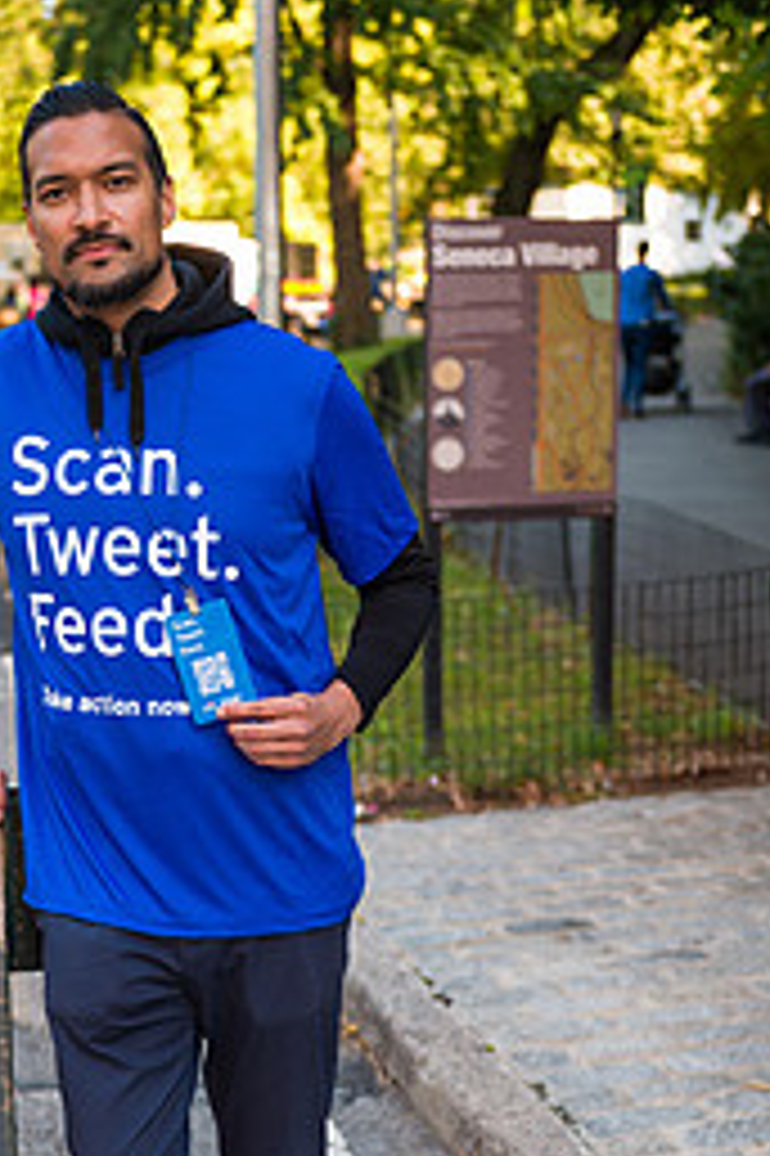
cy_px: 864
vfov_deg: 28.4
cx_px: 223
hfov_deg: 19.3
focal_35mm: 70
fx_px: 2249
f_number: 3.2
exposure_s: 1/200
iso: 200
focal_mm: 40
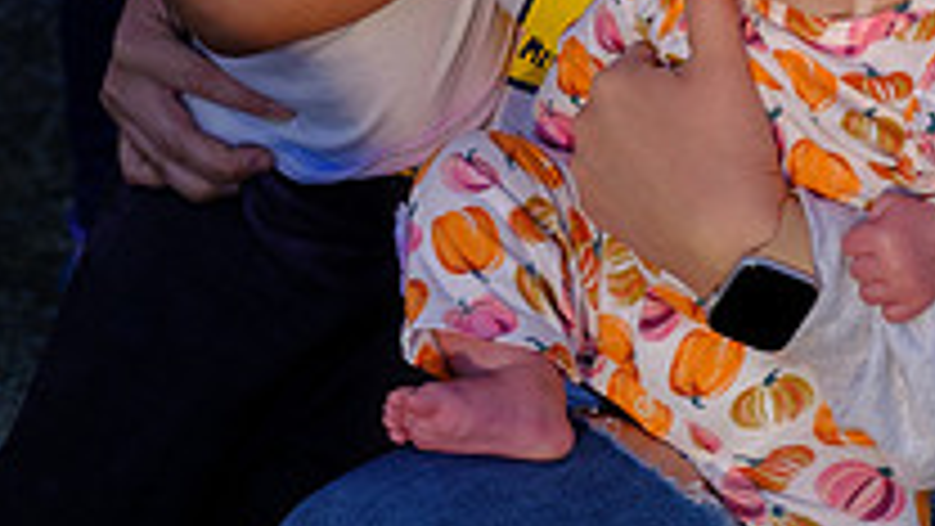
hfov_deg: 12.3
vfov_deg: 6.8
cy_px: -276
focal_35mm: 175
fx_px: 4339
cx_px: 319
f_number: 2.8
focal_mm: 40.1
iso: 200
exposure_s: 1/1500
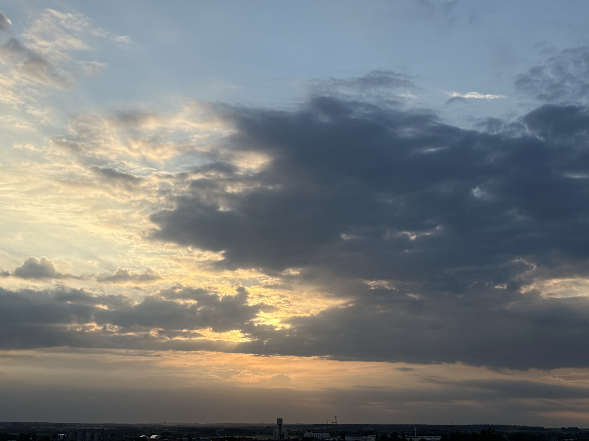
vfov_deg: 30.3
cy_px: 220
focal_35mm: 48
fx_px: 817
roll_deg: -0.5
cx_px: 294
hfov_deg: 39.7
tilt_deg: +13.6
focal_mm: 6.86
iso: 64
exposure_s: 1/4184
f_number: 1.78
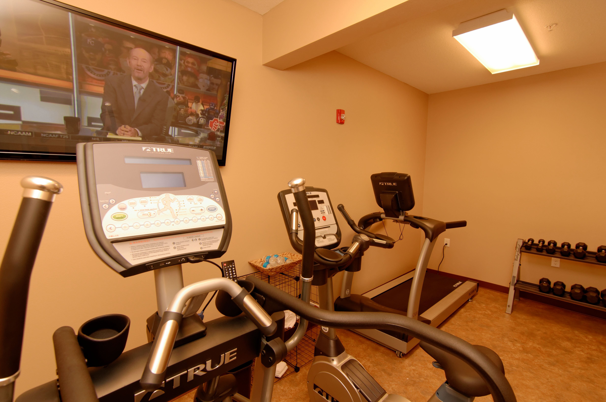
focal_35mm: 16
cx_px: 303
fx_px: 277
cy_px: 201
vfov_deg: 71.8
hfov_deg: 95.1
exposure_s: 1/60
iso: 450
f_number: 5
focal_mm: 11
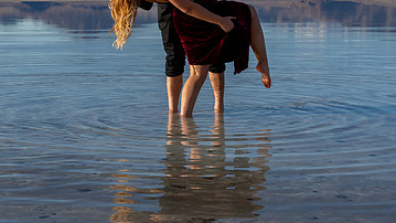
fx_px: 840
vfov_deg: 15.0
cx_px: 101
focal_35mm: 80
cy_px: 31
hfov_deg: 26.2
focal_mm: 40
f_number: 8
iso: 200
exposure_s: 1/500
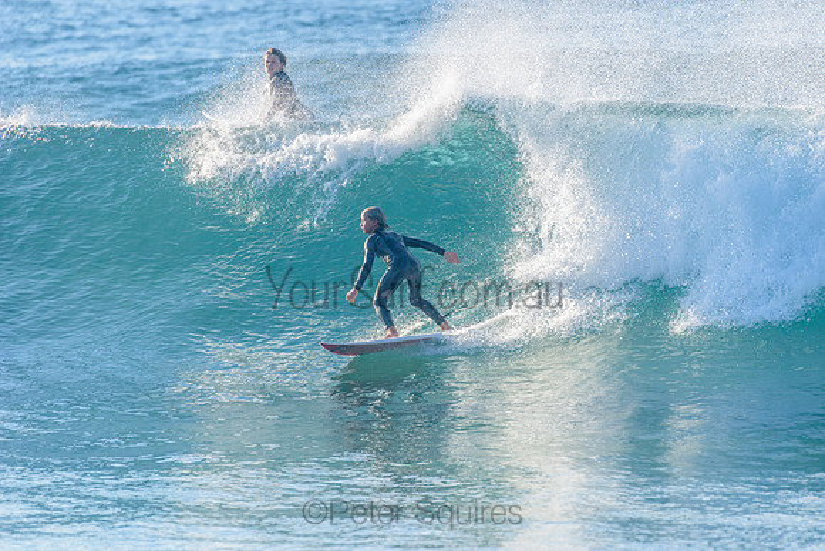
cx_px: 412
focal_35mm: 500
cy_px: 276
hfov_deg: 4.1
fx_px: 11460
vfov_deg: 2.8
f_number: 5.6
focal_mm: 500
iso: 320
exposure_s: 1/2000
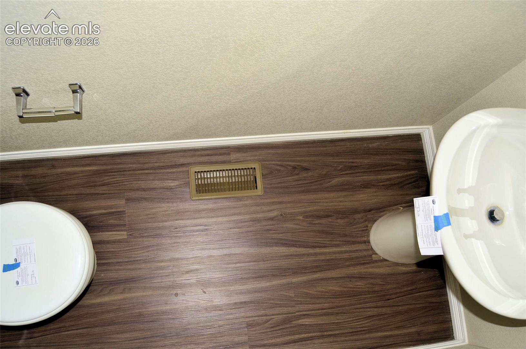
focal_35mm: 33
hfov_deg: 57.3
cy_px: 174
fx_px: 481
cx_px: 263
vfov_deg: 39.8
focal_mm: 22
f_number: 3.5
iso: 200
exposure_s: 1/80
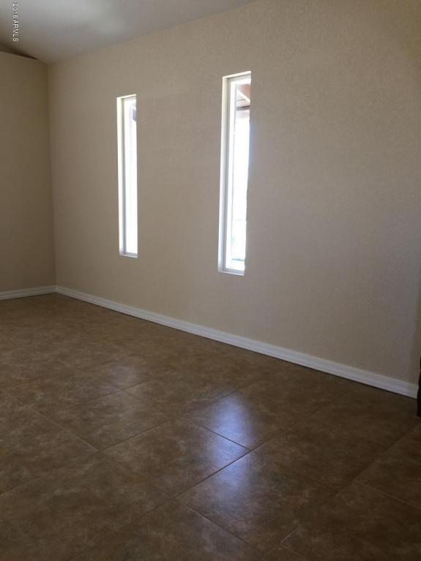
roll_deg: -1.4
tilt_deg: -7.4
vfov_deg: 61.7
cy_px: 280
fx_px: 470
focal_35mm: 29
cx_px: 210
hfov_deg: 48.2
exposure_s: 1/30
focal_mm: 4.15
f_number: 2.2
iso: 50
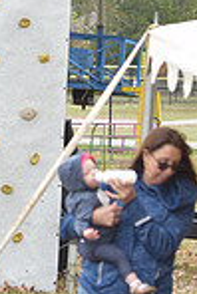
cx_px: -74
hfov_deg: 3.9
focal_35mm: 355
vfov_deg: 5.8
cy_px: -109
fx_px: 2907
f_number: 3.5
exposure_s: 1/400
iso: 200
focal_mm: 78
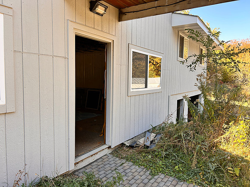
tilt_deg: -4.7
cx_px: 125
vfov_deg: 53.1
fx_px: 188
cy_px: 94
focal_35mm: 26
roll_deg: -1.1
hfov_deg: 67.3
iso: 50
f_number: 1.5
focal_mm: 5.7
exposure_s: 1/405
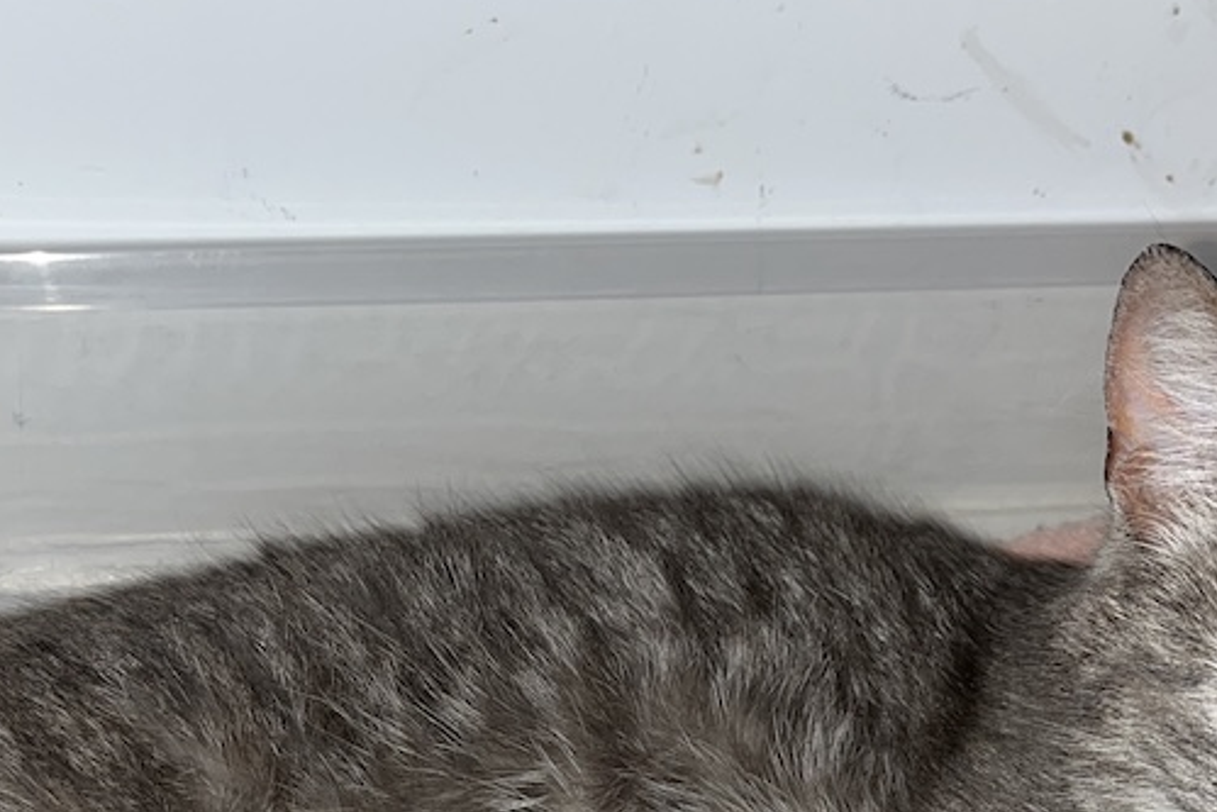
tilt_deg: -34.2
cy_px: 905
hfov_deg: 31.0
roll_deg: -2.2
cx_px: 617
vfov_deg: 20.0
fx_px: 2198
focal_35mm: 65
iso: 50
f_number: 1.6
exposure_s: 1/51
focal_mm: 5.1
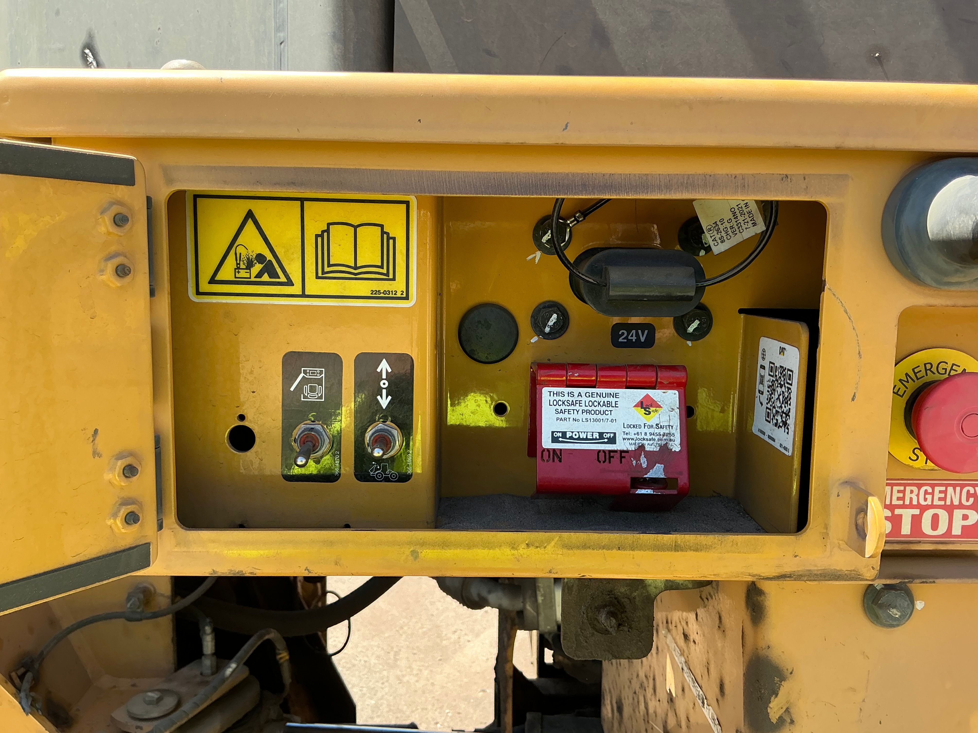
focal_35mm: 28
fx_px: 791
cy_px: 366
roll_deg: +0.5
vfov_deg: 49.7
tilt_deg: -6.0
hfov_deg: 63.4
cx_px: 489
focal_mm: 3
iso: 25
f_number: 1.8
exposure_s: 1/284
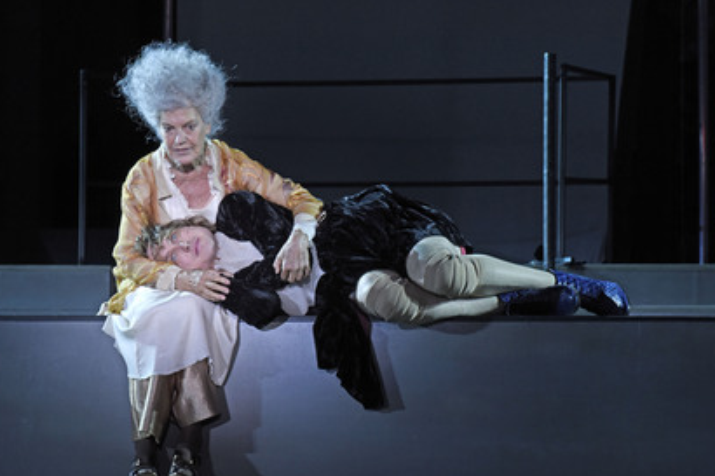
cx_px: 353
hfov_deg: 15.5
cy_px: 256
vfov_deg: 10.4
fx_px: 2620
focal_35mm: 132
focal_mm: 120
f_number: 6.3
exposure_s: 1/100
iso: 1600
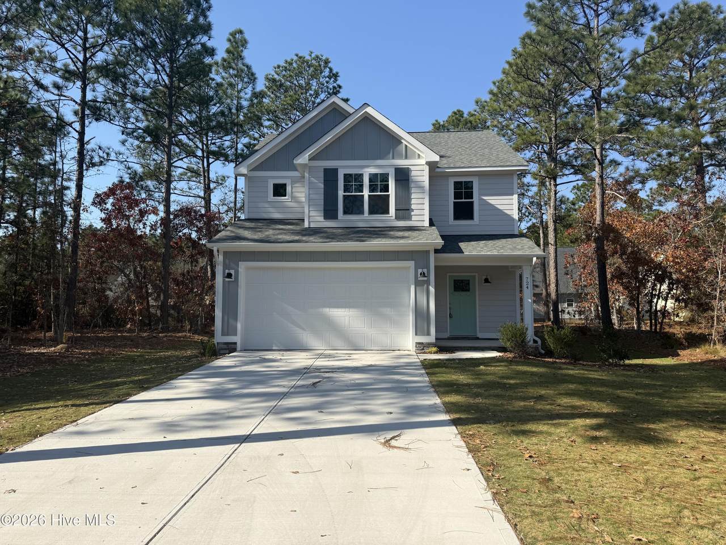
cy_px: 272
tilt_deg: +4.3
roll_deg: +0.1
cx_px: 363
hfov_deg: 71.6
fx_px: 503
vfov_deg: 56.8
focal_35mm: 24
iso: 80
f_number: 1.78
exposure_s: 1/3584
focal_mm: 6.76
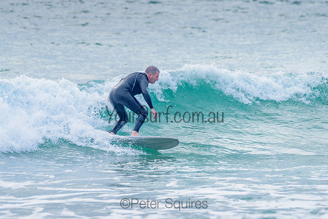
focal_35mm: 613
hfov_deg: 3.4
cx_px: 132
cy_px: 85
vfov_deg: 2.2
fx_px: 5584
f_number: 5.6
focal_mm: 500
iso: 280
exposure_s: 1/2000
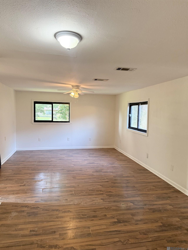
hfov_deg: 56.8
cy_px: 125
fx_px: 174
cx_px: 94
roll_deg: -0.8
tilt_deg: -2.6
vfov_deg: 71.6
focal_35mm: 24
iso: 250
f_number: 1.78
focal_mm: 6.76
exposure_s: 1/60
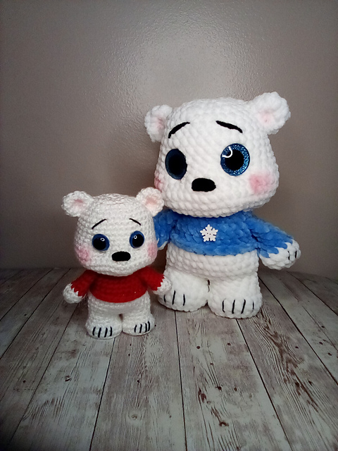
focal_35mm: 28
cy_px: 226
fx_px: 365
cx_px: 169
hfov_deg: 49.7
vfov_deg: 63.4
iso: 73
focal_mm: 2.27
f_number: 2.2
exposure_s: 1/60
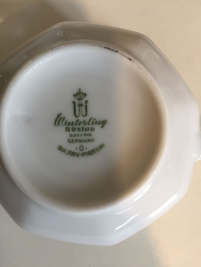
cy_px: 134
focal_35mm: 29
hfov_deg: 48.2
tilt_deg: -87.7
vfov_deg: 61.7
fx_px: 225
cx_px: 100
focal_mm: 4.15
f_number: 2.2
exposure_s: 1/33
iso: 80
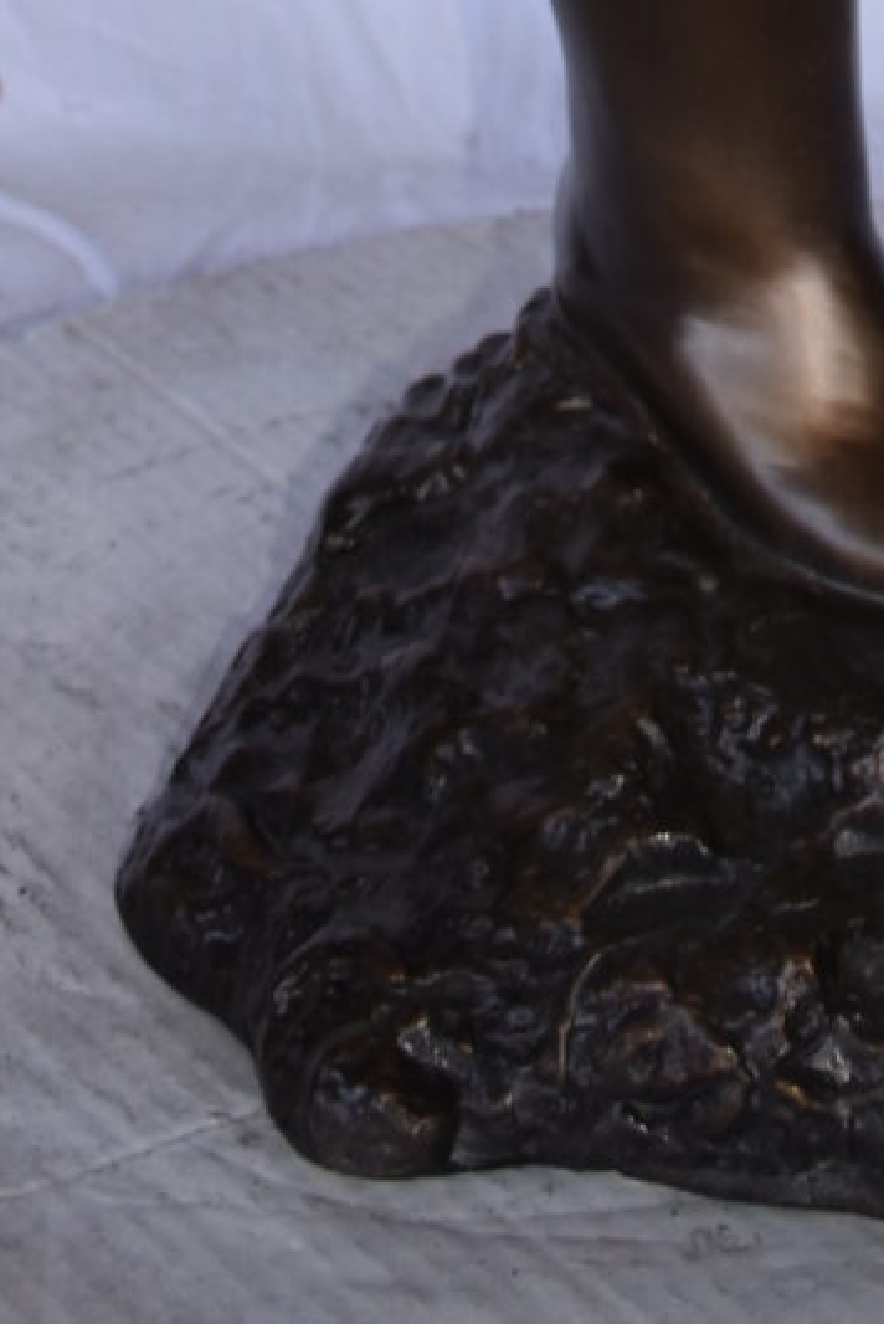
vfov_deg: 11.9
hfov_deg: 9.5
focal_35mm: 144
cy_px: -1709
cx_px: 801
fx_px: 5297
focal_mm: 20
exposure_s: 1/125
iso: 100
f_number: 3.5
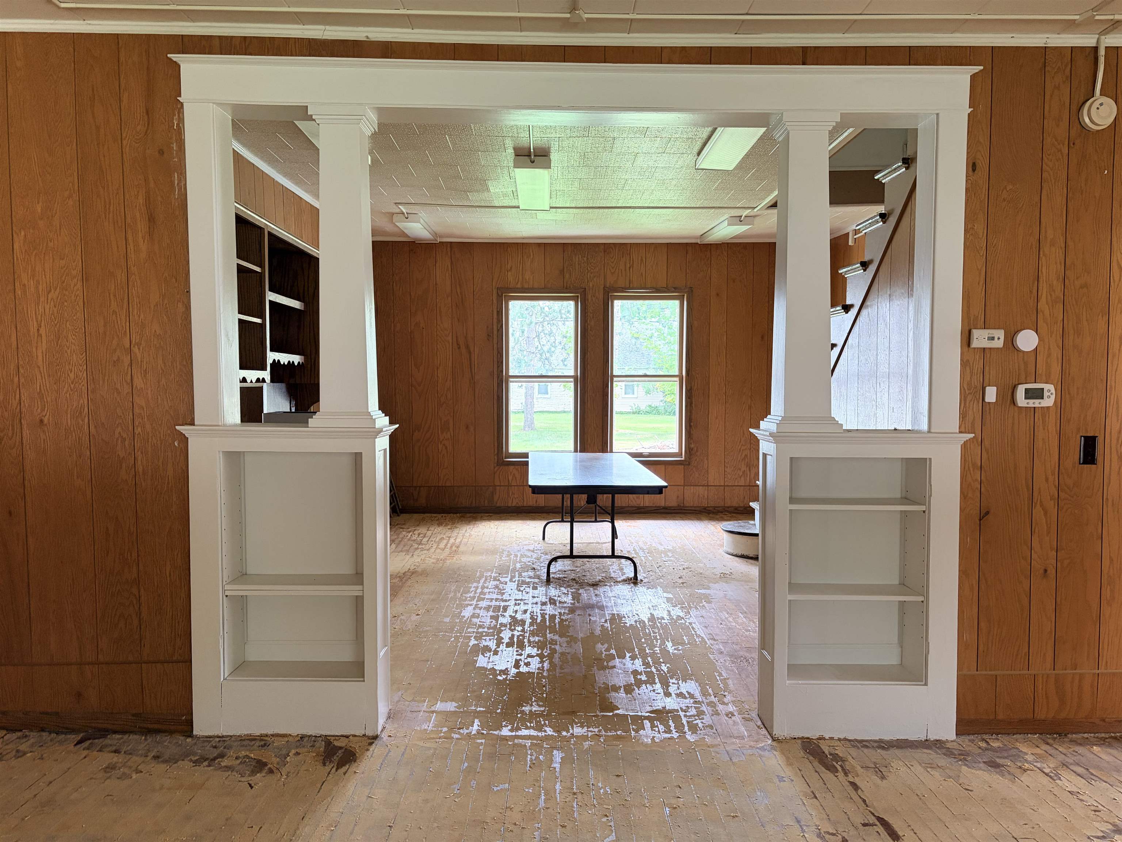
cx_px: 561
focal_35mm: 26
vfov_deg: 53.1
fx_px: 843
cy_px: 421
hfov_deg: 67.3
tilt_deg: -2.1
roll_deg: +0.2
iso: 200
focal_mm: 5.96
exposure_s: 1/60
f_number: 1.6
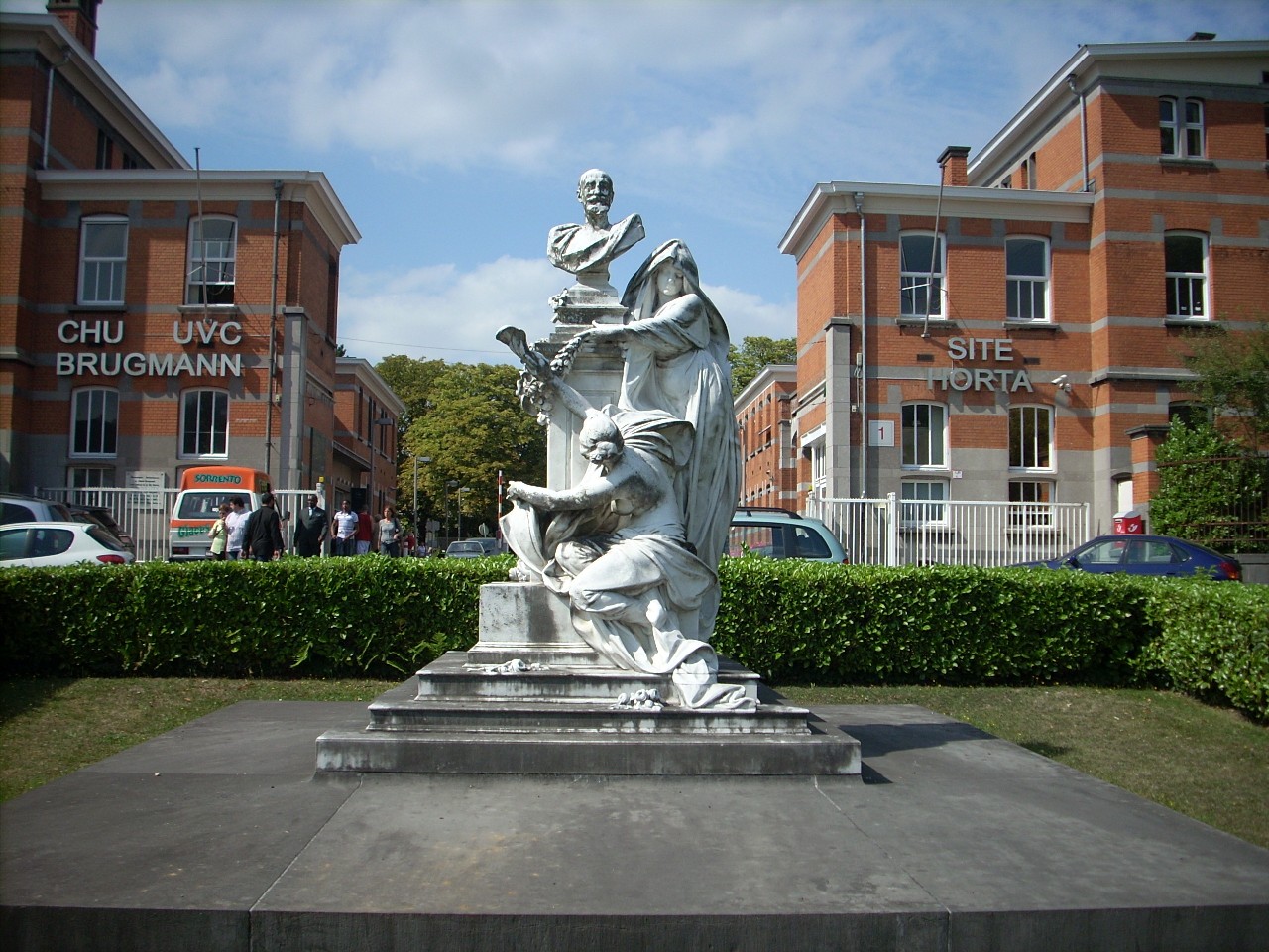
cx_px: 634
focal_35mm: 37
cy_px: 476
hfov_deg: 50.1
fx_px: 1356
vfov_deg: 38.7
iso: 64
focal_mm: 6.2
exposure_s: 1/324
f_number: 5.6
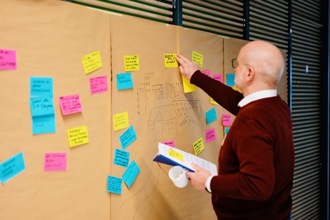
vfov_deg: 24.6
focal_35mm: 55
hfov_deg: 36.2
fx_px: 504
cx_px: 165
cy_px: 110
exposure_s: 1/60
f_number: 1.8
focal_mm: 55
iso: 250
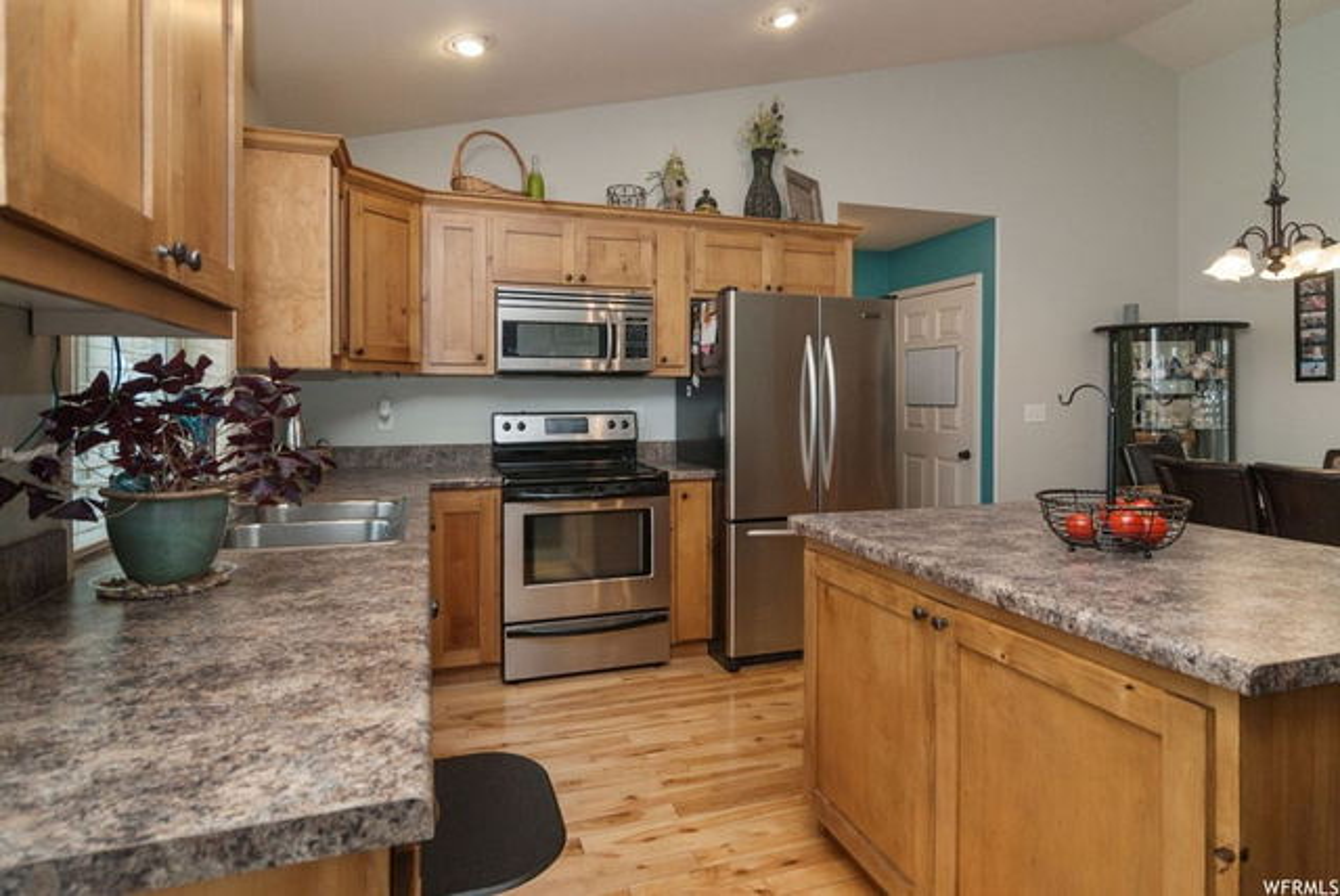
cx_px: 670
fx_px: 671
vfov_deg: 67.5
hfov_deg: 89.9
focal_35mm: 18
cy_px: 448
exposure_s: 1/60
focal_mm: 12
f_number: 5
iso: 200
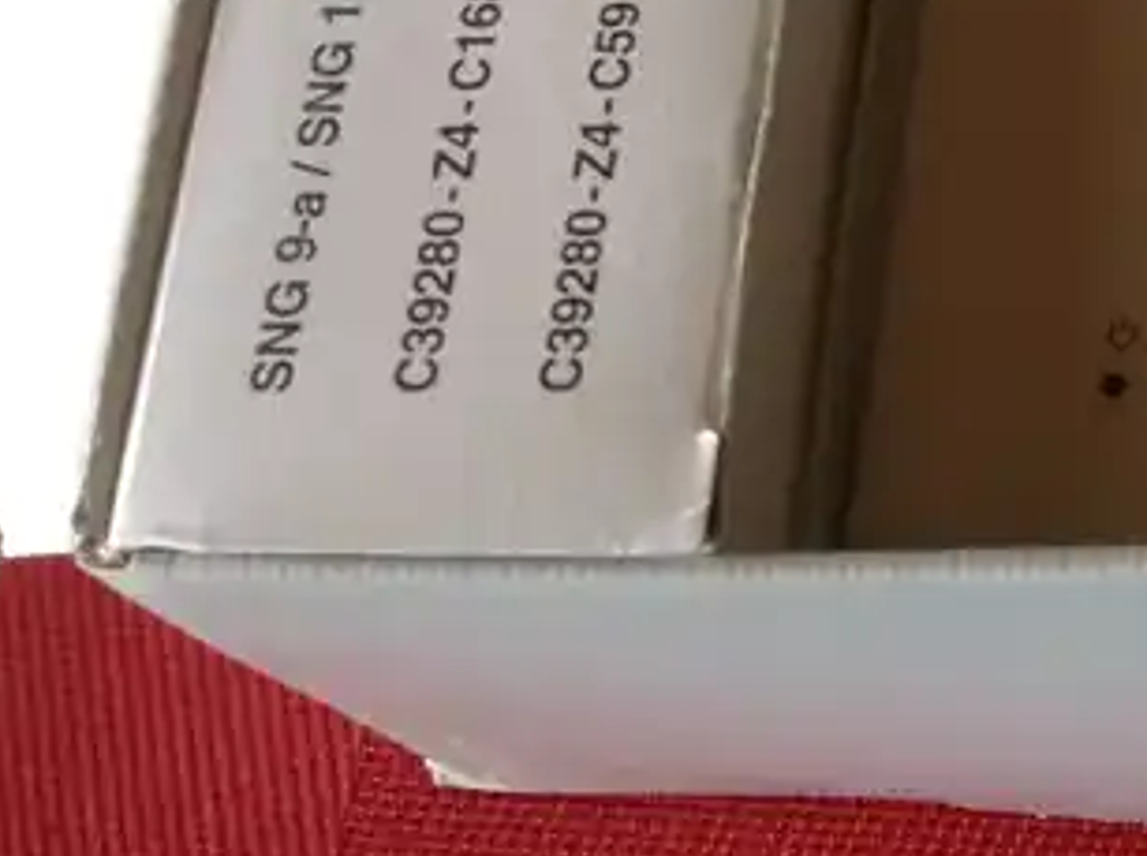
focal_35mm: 114
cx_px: 1749
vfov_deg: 12.3
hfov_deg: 15.8
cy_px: -449
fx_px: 3770
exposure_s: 1/40
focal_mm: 4.28
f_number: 2.4
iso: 64
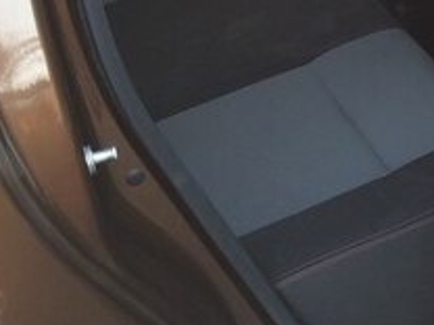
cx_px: 524
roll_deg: -0.8
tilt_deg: -23.1
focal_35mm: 92
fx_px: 1153
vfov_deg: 15.6
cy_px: -34
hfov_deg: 20.0
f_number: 2.2
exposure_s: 1/100
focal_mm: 4.15
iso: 32
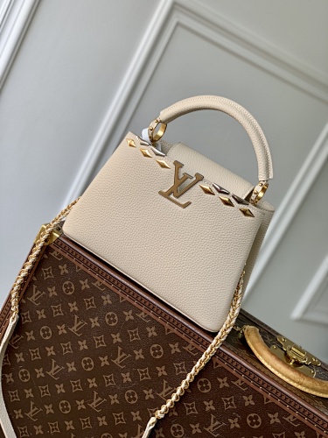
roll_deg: -28.5
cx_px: 164
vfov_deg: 36.8
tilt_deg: -14.2
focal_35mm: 52
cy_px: 219
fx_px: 657
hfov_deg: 28.0
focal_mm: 6
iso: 16
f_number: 2.4
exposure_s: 1/127
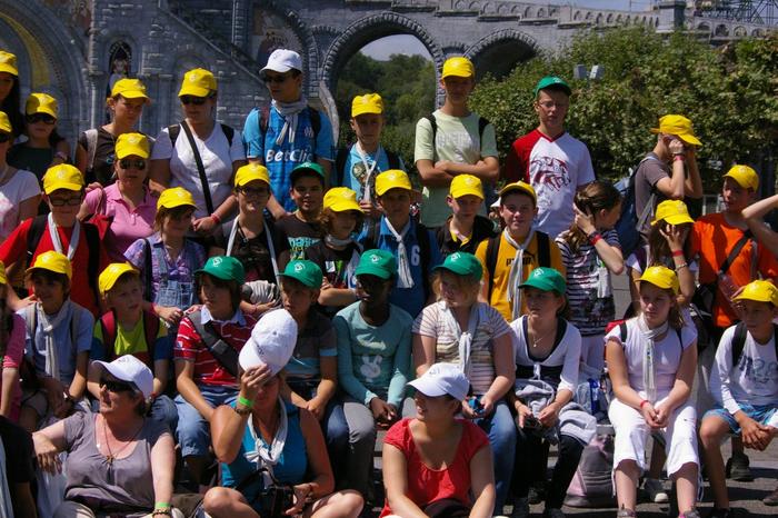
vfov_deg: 18.2
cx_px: 389
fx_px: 1620
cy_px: 259
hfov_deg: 27.0
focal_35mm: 75
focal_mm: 50
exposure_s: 1/3000
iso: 800
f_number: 8
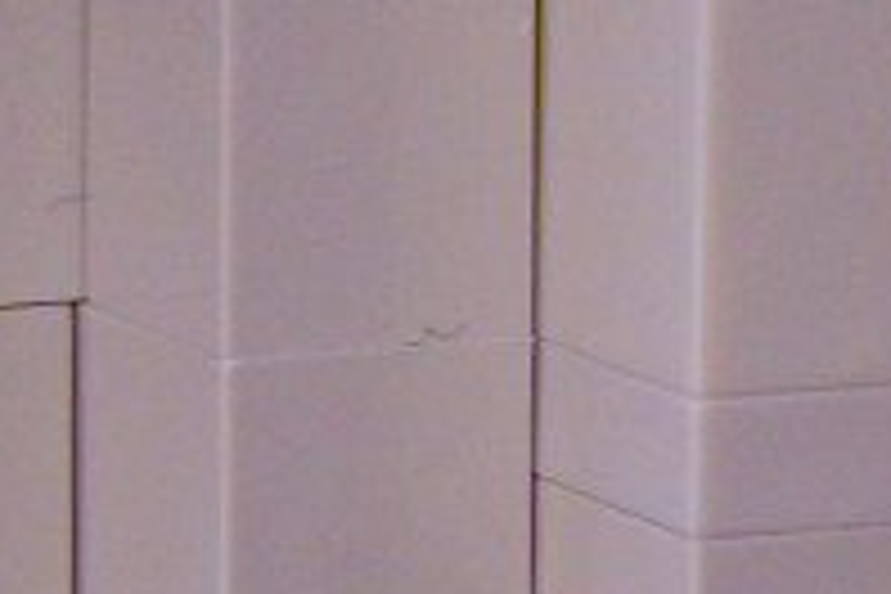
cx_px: 1282
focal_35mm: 566
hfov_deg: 3.6
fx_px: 14007
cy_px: 828
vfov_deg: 2.4
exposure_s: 1/6
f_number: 3.2
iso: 80
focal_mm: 17.5
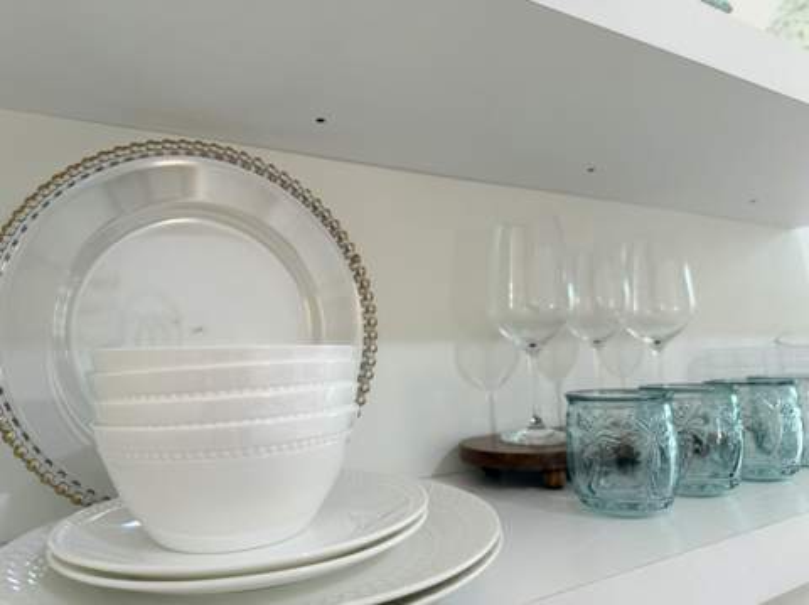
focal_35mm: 24
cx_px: 404
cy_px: 302
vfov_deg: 56.7
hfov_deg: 71.7
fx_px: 560
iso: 160
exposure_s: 1/60
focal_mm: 6.76
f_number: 1.78
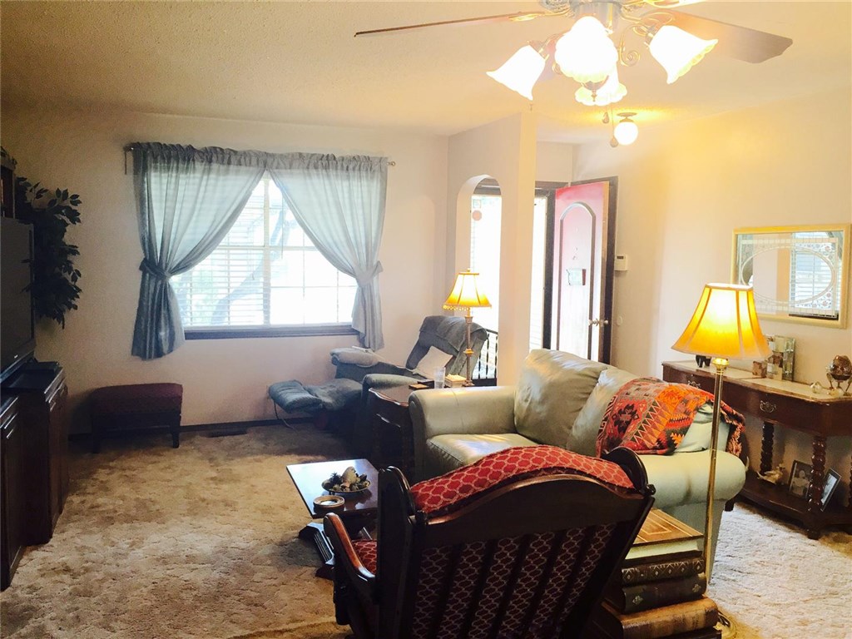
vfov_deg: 48.2
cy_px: 320
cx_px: 426
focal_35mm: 29
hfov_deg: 61.7
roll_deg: -2.1
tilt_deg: -5.4
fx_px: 714
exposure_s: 1/30
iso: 80
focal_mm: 4.15
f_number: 2.2
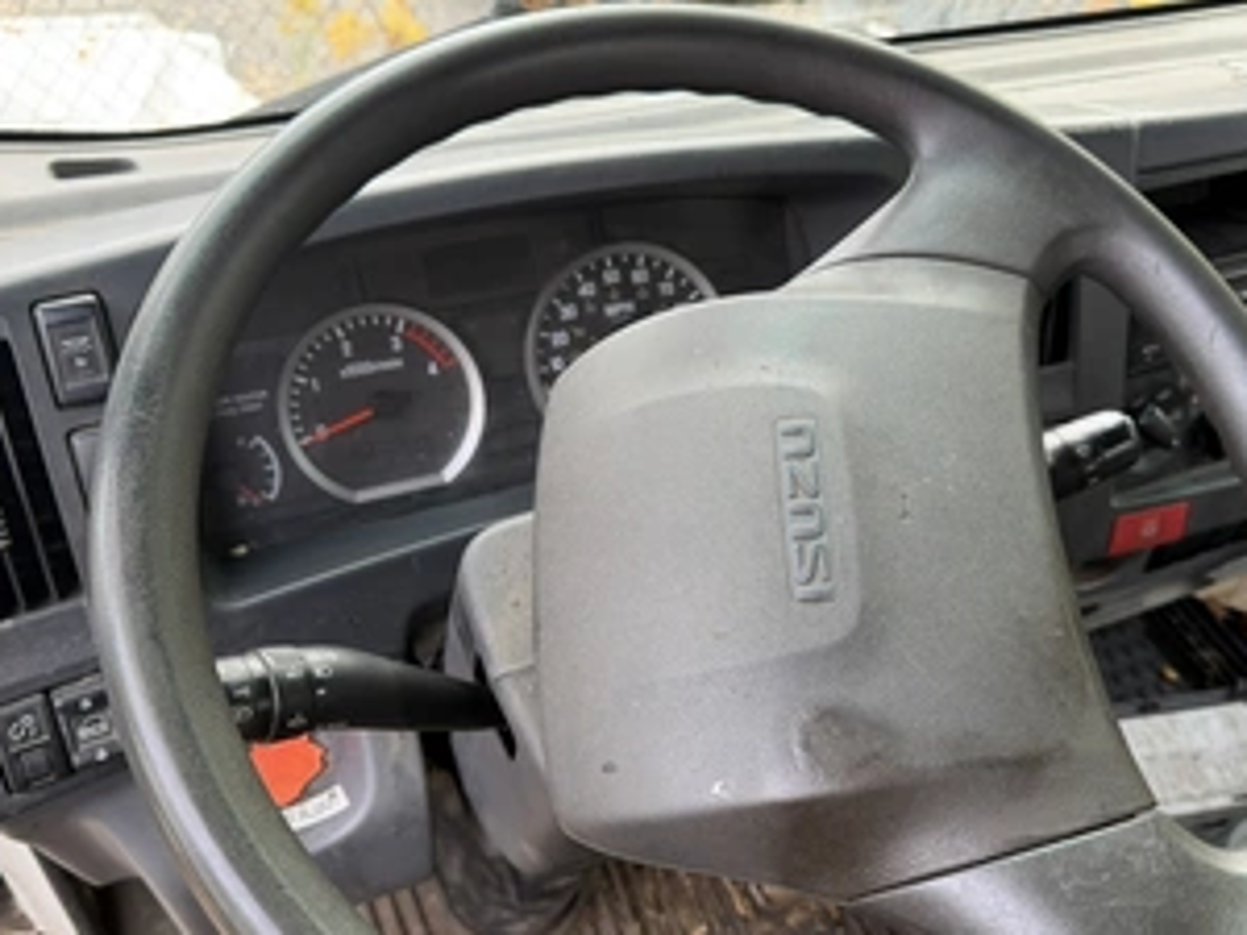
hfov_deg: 56.8
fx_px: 1153
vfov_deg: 44.1
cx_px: 644
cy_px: 532
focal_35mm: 32
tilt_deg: -45.0
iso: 80
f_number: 1.78
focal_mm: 6.76
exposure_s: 1/121
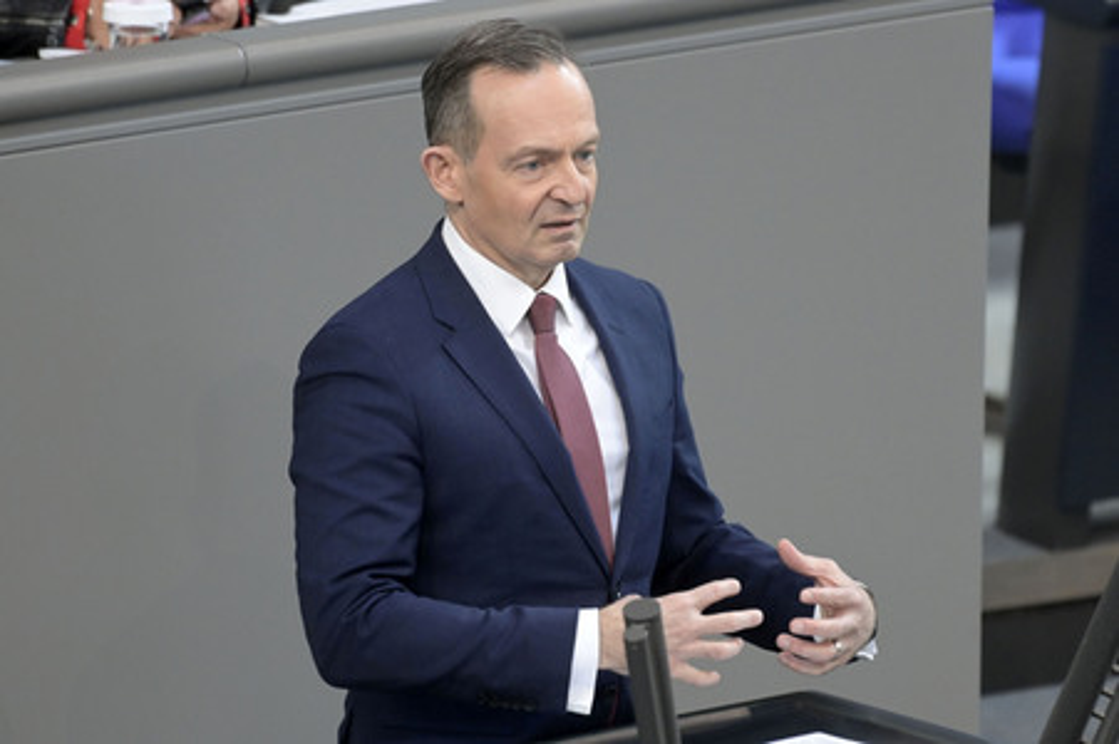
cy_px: 372
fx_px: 12424
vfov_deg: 3.4
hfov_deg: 5.2
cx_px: 560
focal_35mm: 400
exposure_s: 1/400
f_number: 5.6
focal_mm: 400
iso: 8000
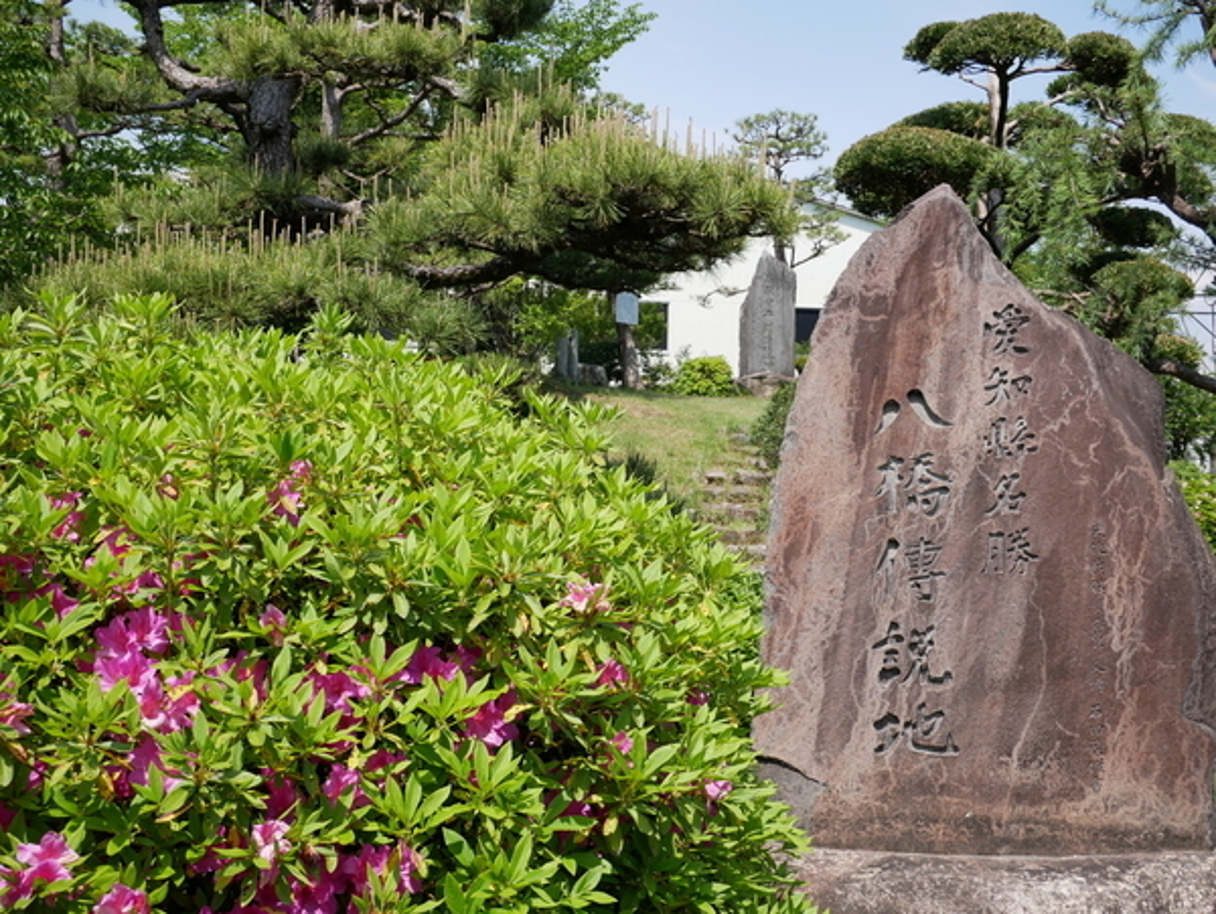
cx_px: 608
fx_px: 1266
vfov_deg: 39.7
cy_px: 457
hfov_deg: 51.3
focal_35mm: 36
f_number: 7.1
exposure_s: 1/400
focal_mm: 18
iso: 200
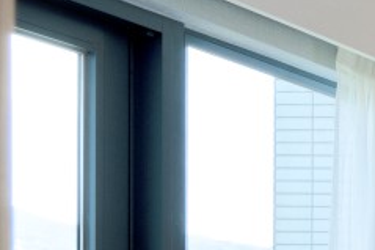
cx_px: 1197
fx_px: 989
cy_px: 407
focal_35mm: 95
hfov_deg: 10.7
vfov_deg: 13.3
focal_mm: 14
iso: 100
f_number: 13
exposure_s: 1/13
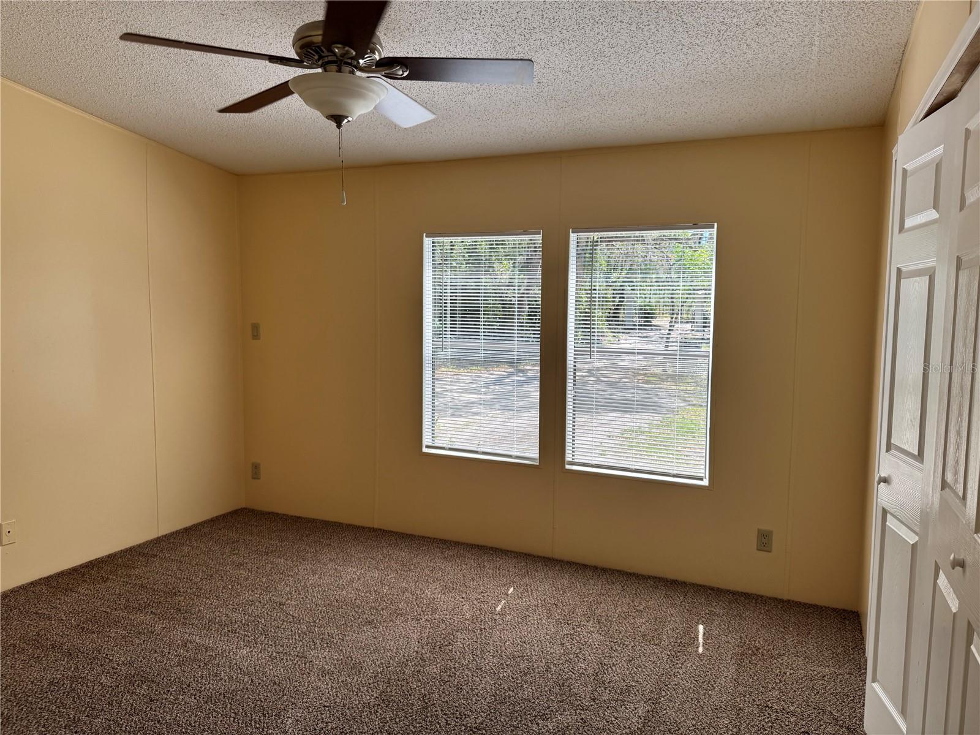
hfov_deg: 71.6
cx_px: 490
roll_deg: -0.3
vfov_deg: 56.8
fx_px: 679
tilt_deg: -4.4
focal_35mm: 24
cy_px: 368
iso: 80
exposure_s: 1/402
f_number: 1.78
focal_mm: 6.76
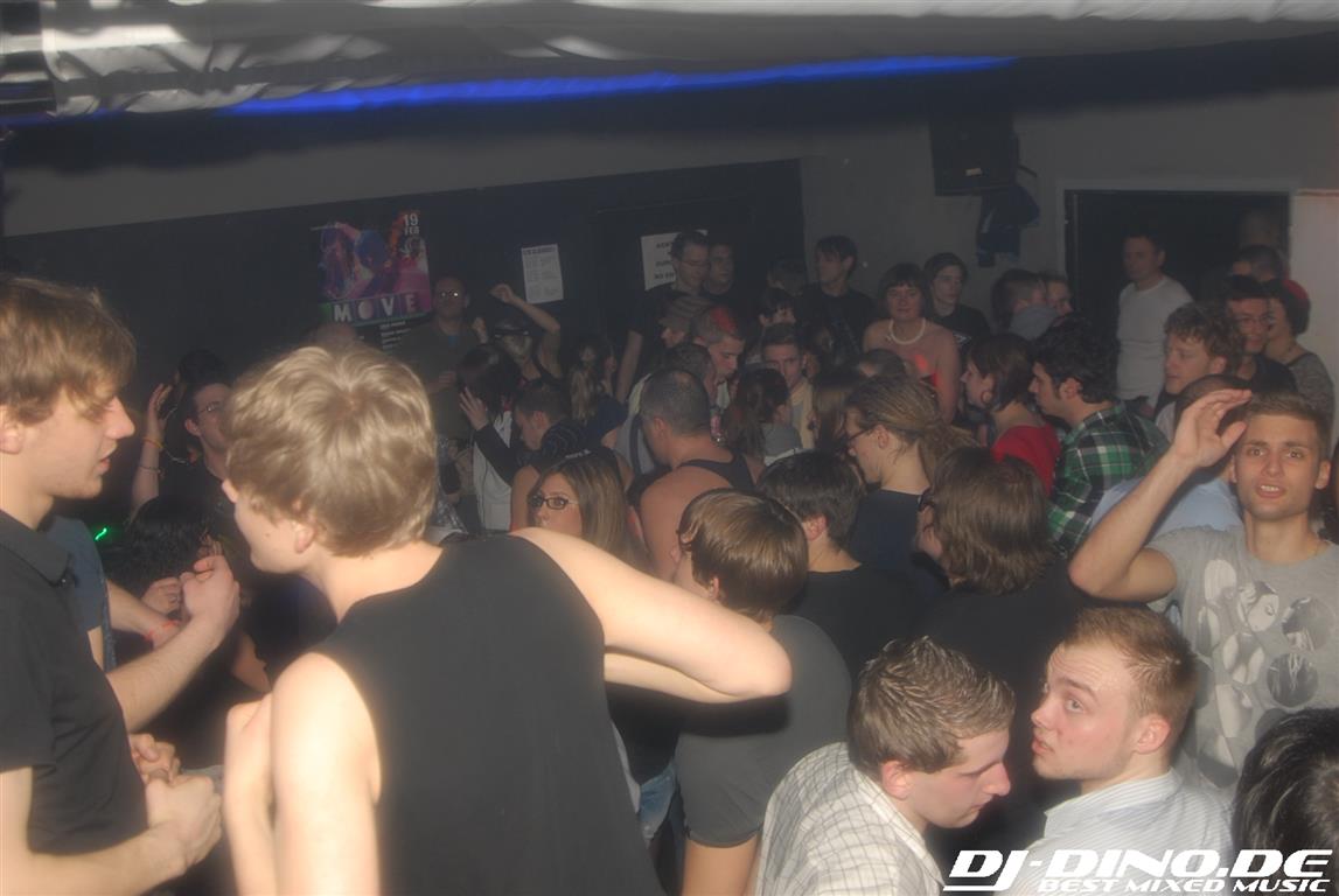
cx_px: 670
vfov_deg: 37.0
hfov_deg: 53.1
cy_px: 448
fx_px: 1341
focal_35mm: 36
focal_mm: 24
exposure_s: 1/5
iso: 200
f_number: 5.6
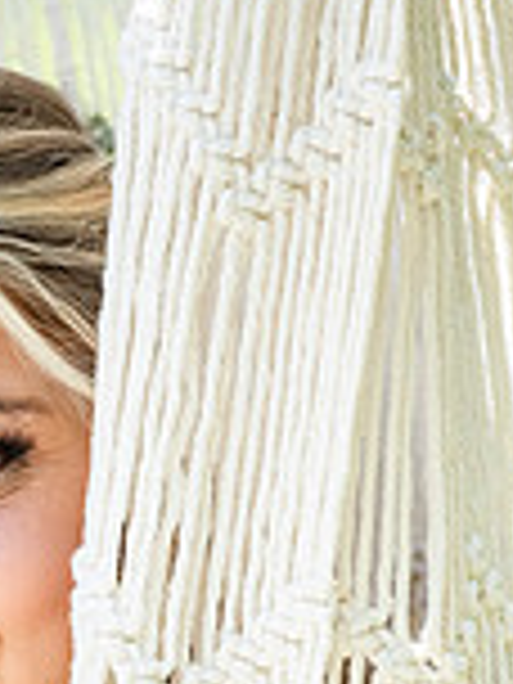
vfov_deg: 3.5
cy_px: 837
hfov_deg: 2.6
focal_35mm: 570
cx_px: 104
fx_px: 11263
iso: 1250
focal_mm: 200
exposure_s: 1/5000
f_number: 3.2
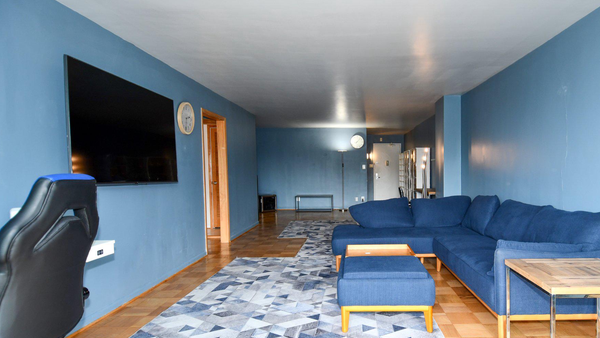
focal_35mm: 22
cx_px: 347
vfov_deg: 51.0
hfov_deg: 80.6
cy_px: 210
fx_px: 350
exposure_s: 1/60
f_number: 4
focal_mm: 12
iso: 280
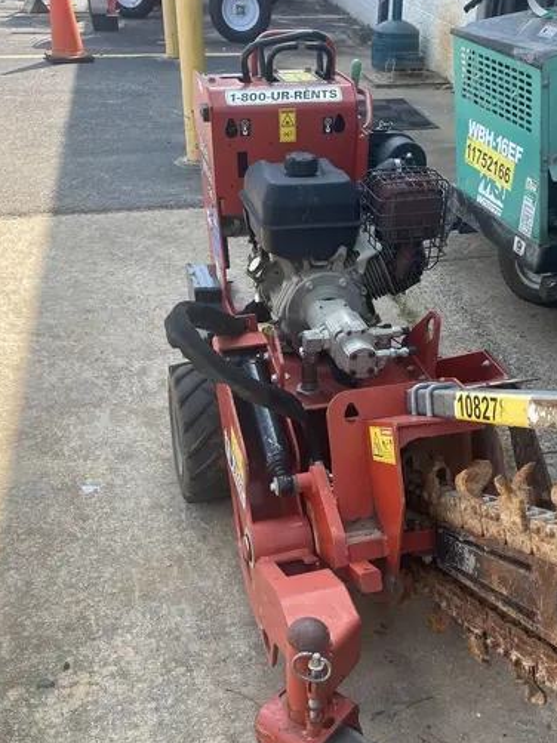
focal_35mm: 38
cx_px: 330
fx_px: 816
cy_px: 448
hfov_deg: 37.6
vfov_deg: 48.7
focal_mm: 4.2
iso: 32
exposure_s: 1/895
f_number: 1.6
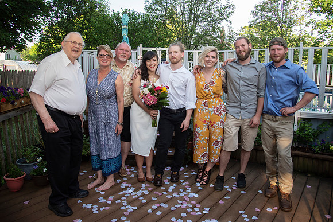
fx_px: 240
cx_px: 172
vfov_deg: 49.6
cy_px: 102
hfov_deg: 69.5
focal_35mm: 26
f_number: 4
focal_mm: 24
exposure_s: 1/200
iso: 100
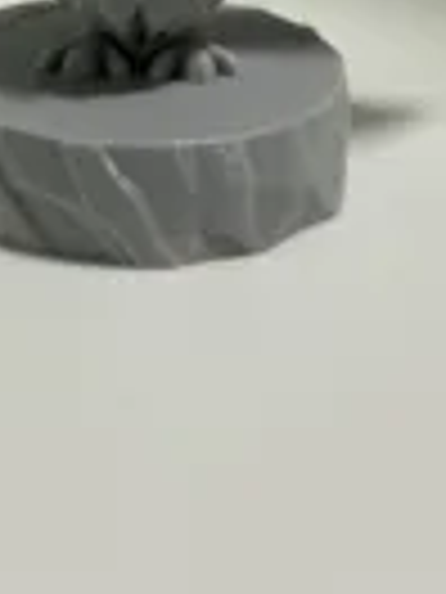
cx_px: 216
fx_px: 1512
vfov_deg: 21.6
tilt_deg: -18.7
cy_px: 32
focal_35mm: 88
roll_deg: -1.9
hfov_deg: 16.8
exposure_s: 1/33
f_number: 1.8
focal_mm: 3
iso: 200
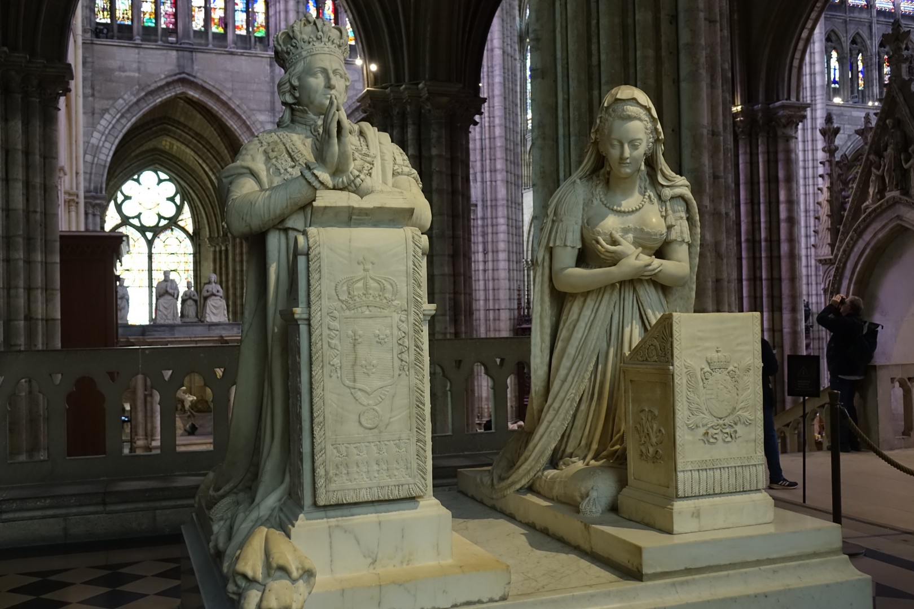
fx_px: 914
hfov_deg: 53.1
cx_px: 457
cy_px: 304
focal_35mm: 36
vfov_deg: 36.9
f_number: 2.8
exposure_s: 1/20
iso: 800
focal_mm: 13.1
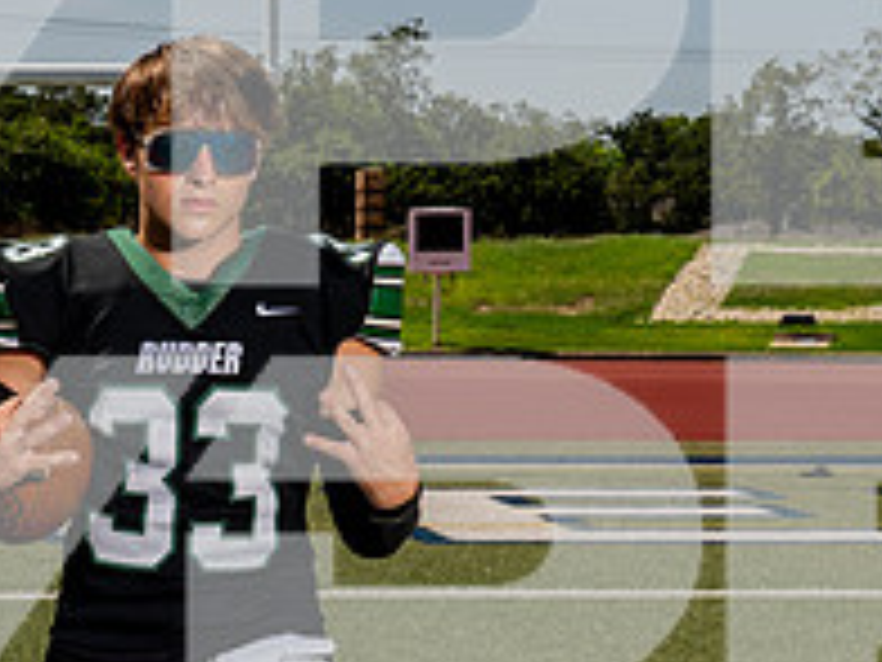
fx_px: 2726
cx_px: 93
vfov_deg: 13.7
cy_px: 583
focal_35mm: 107
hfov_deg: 18.1
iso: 100
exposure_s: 1/250
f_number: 11
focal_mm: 36
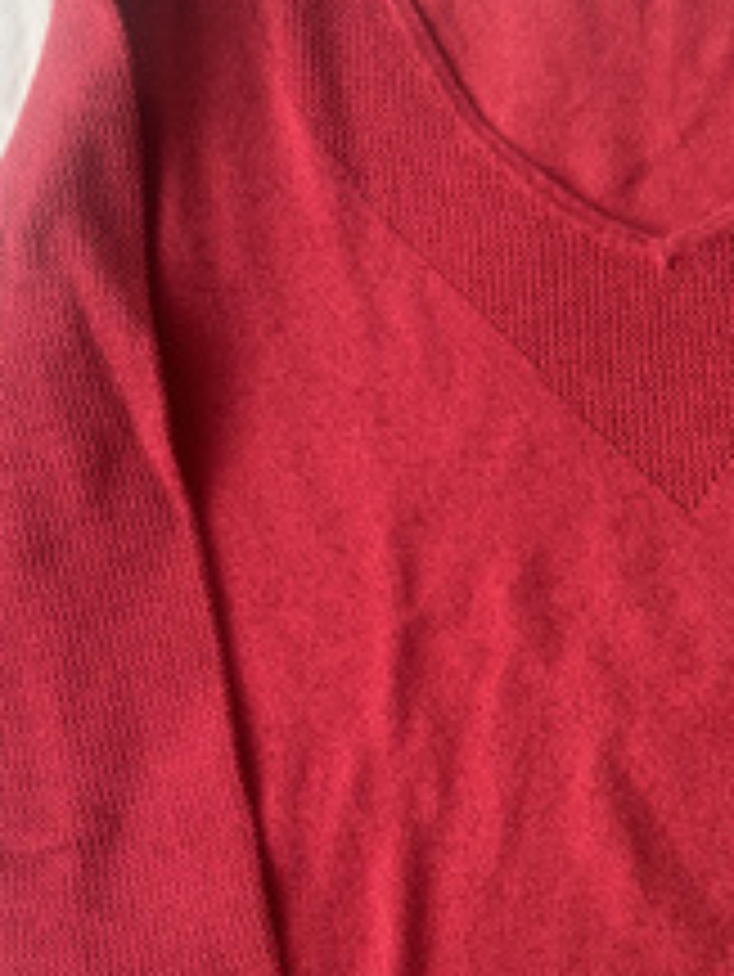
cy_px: 742
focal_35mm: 60
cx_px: 705
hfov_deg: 23.6
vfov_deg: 31.5
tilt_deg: -77.0
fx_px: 1695
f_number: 1.5
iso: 40
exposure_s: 1/121
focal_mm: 5.7
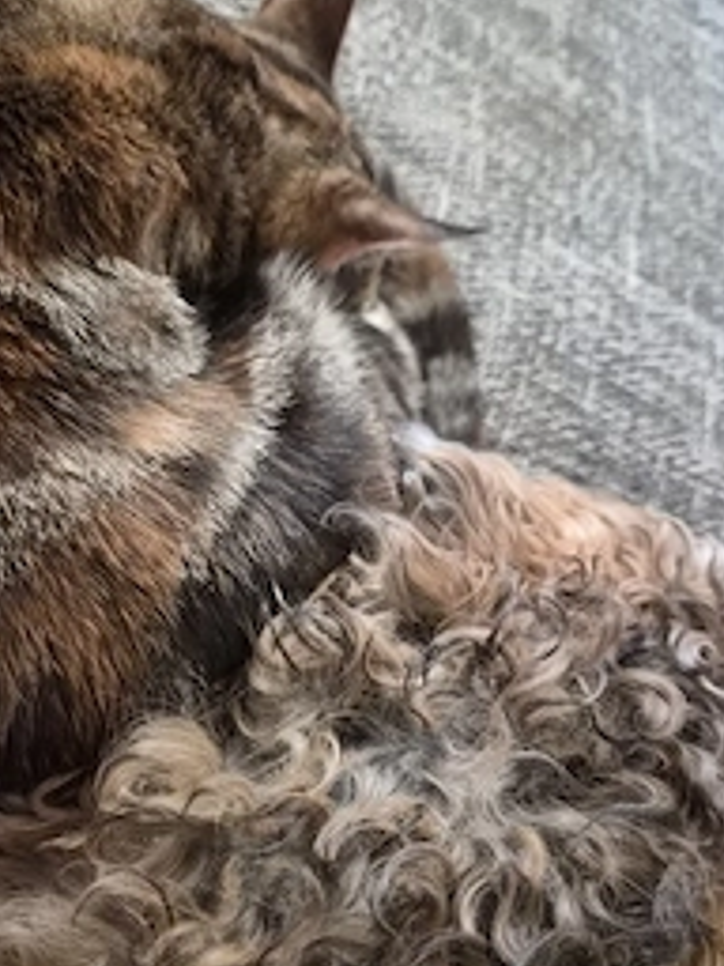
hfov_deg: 39.3
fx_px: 1004
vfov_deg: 51.1
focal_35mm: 36
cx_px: 253
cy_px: 570
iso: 2000
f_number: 1.8
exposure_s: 1/50
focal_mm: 5.4
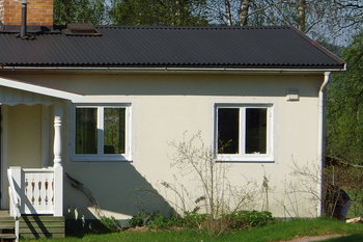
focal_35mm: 156
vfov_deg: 8.8
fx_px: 1572
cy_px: 137
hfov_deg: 12.8
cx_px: -83
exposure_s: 1/320
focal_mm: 40
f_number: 9
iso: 100
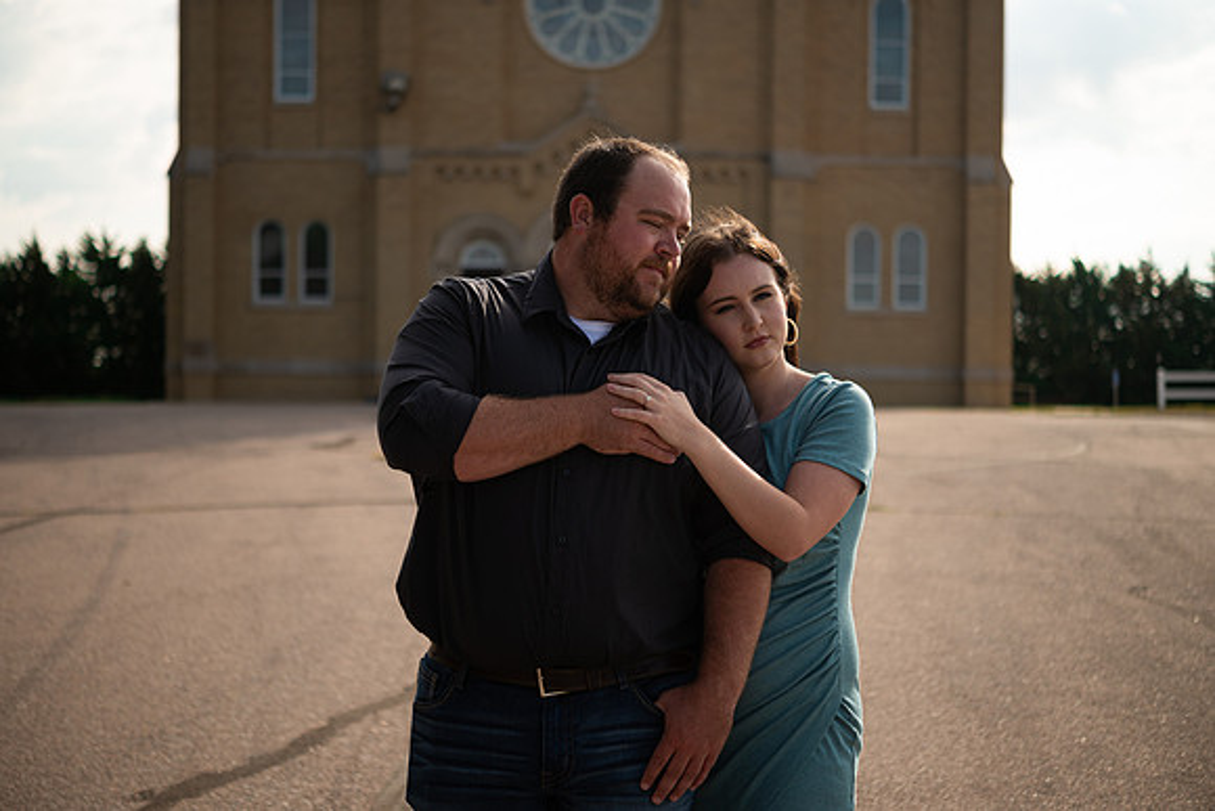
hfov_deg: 33.1
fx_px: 2043
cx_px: 608
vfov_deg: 22.4
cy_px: 406
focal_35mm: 61
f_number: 2.8
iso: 100
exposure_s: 1/1000
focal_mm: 60
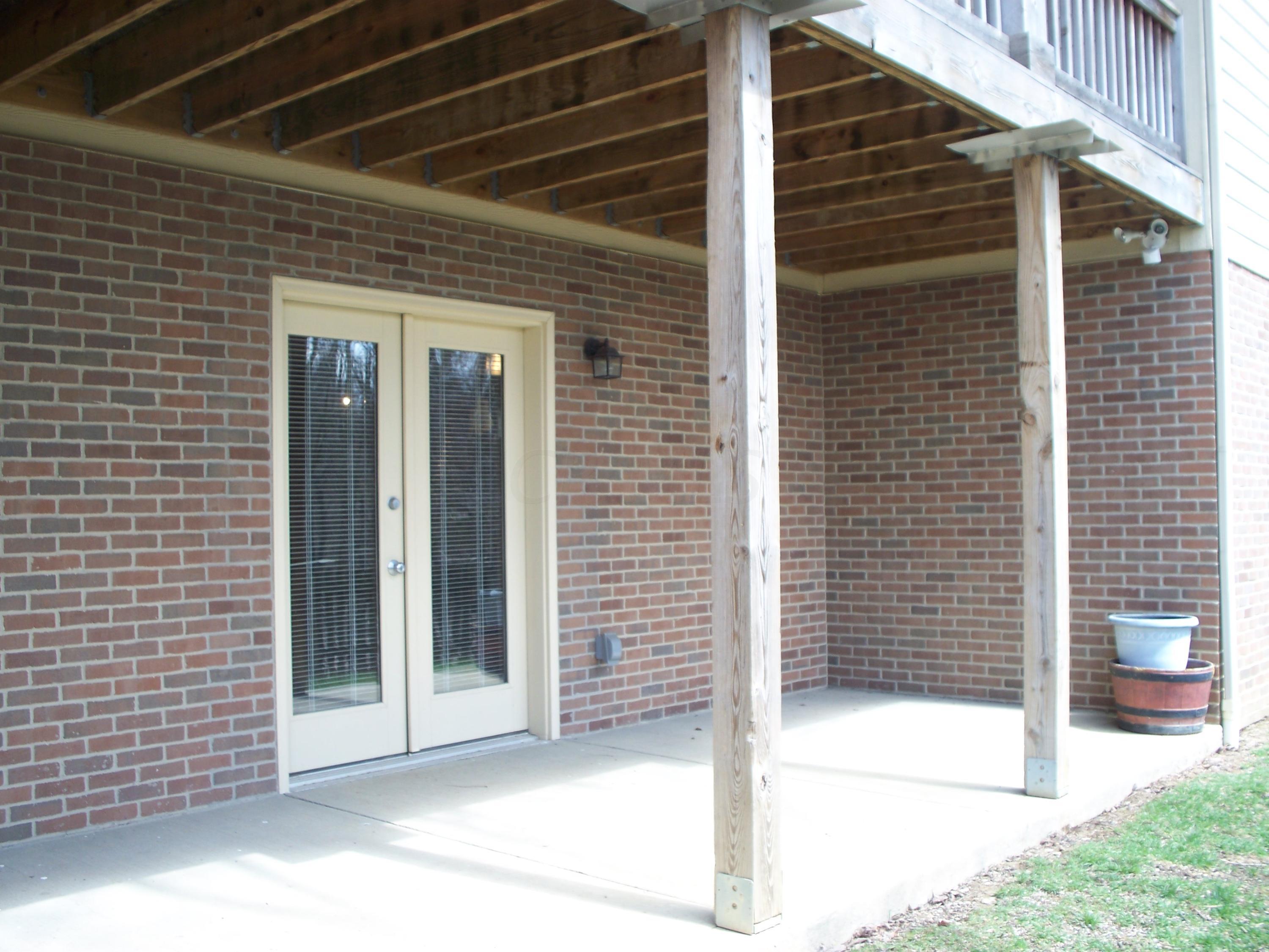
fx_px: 1320
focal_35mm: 36
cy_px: 476
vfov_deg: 39.7
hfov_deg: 51.4
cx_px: 634
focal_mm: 7.54
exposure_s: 1/100
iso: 80
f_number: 2.8
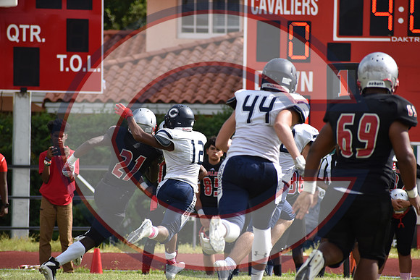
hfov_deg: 5.1
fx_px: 4726
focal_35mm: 405
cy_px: 140
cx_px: 210
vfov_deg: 3.4
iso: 400
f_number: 6.3
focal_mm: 270
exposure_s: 1/1250
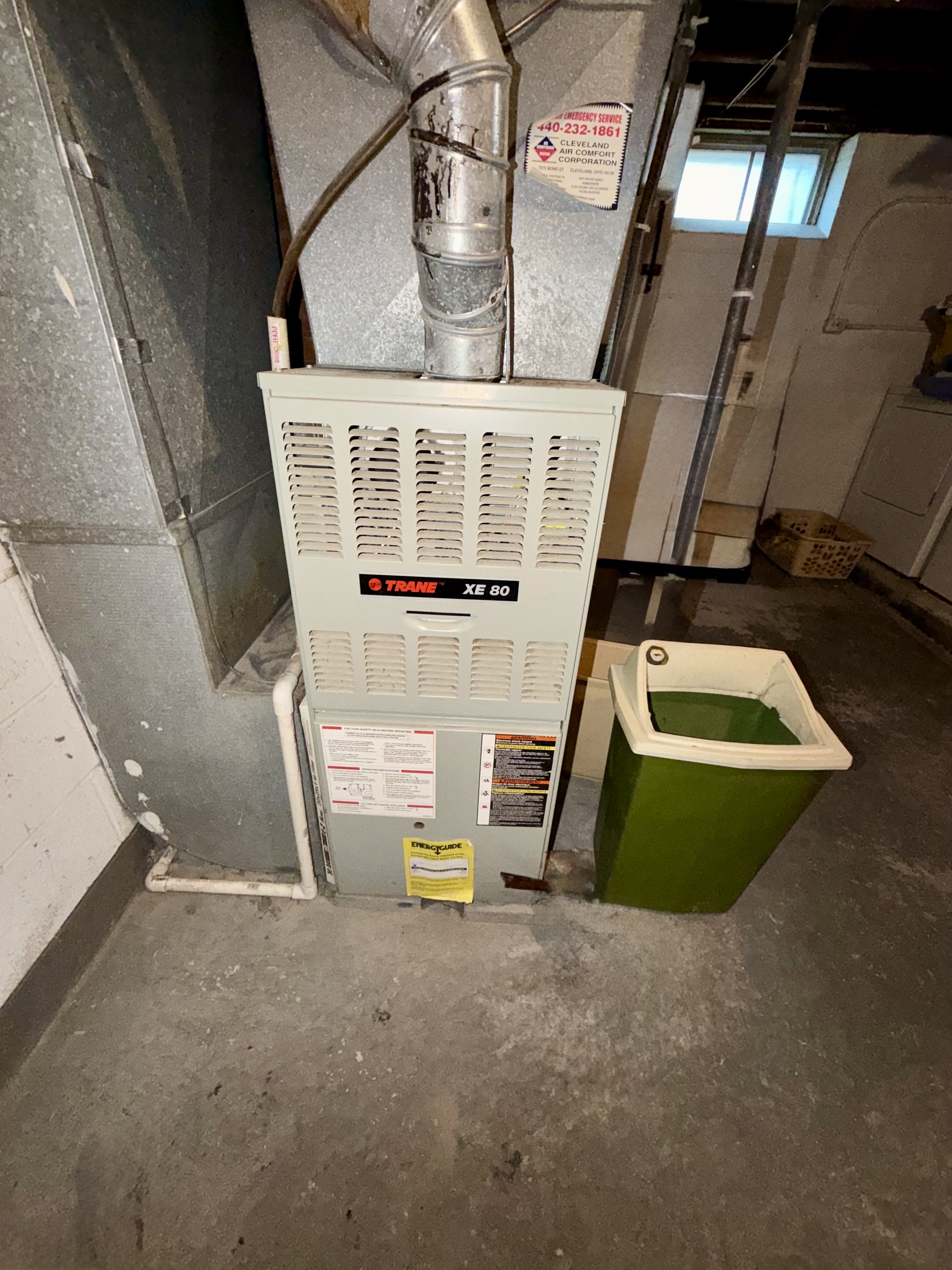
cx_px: 476
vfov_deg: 102.1
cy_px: 635
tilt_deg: -29.7
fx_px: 513
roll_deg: -2.5
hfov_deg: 85.7
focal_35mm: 14
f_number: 2.2
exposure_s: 1/60
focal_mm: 2.22
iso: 200
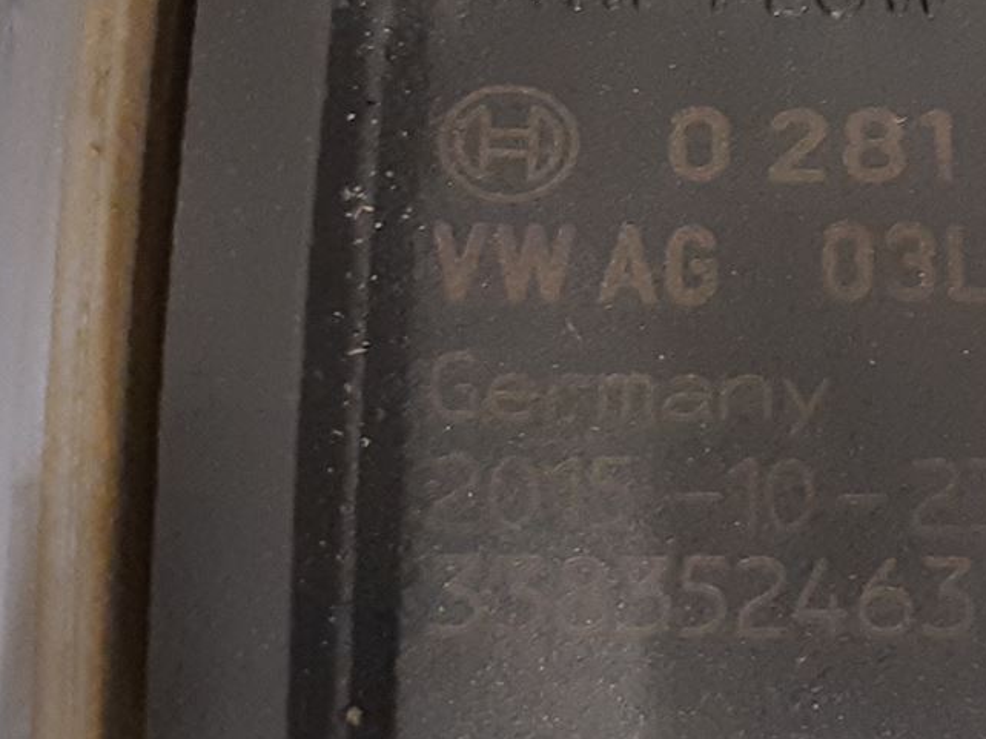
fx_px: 2363
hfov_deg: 22.9
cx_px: 921
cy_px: 238
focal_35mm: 83
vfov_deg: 17.7
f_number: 1.7
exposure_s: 1/25
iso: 320
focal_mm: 3.93
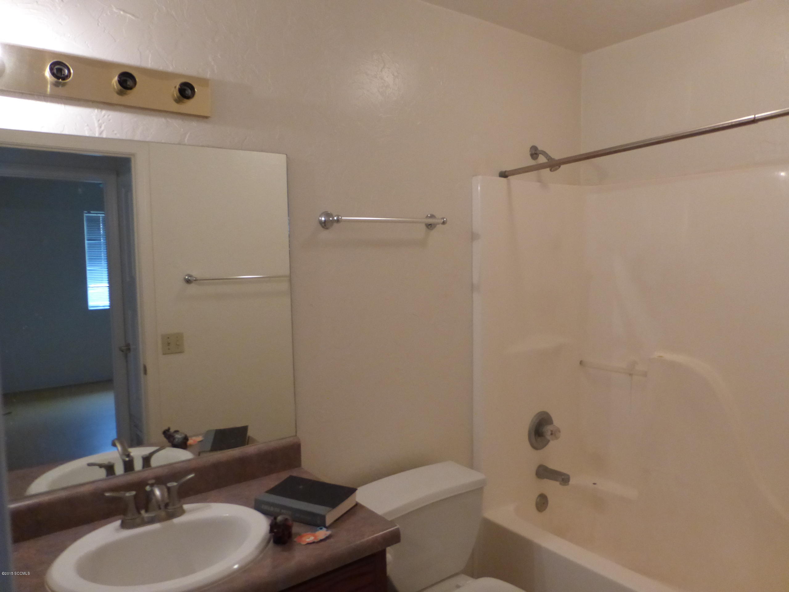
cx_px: 394
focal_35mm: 24
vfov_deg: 56.8
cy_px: 296
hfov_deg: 71.6
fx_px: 547
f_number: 3.3
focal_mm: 4.3
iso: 400
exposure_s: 1/40
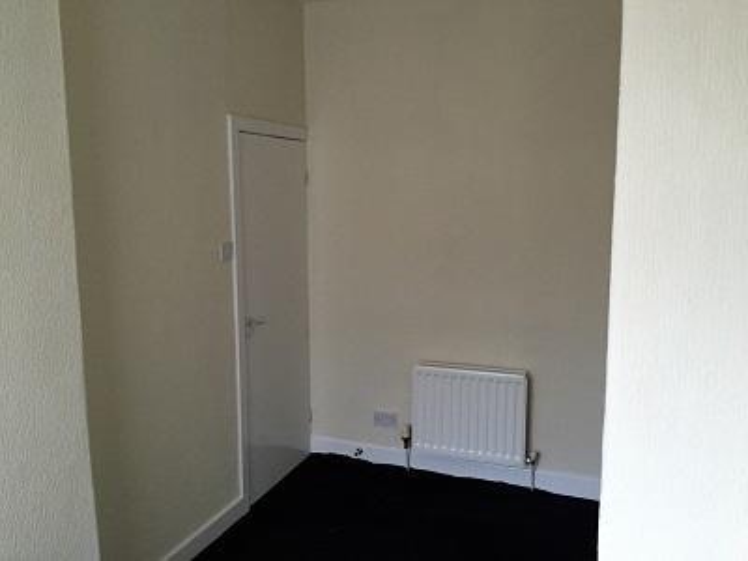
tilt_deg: -8.0
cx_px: 374
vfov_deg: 48.2
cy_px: 280
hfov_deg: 61.7
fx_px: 627
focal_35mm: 29
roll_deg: +0.1
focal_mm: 4.15
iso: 200
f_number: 2.2
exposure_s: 1/33
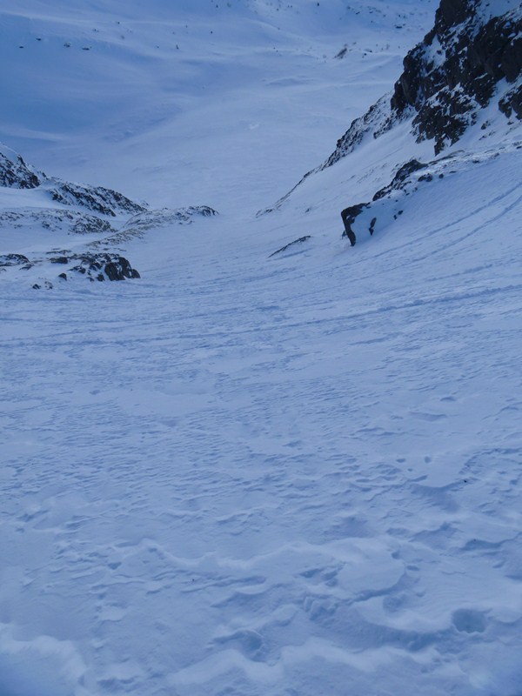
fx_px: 704
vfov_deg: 52.6
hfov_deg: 40.7
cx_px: 261
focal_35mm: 35
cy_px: 348
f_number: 5.6
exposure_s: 1/320
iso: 80
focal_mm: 6.3
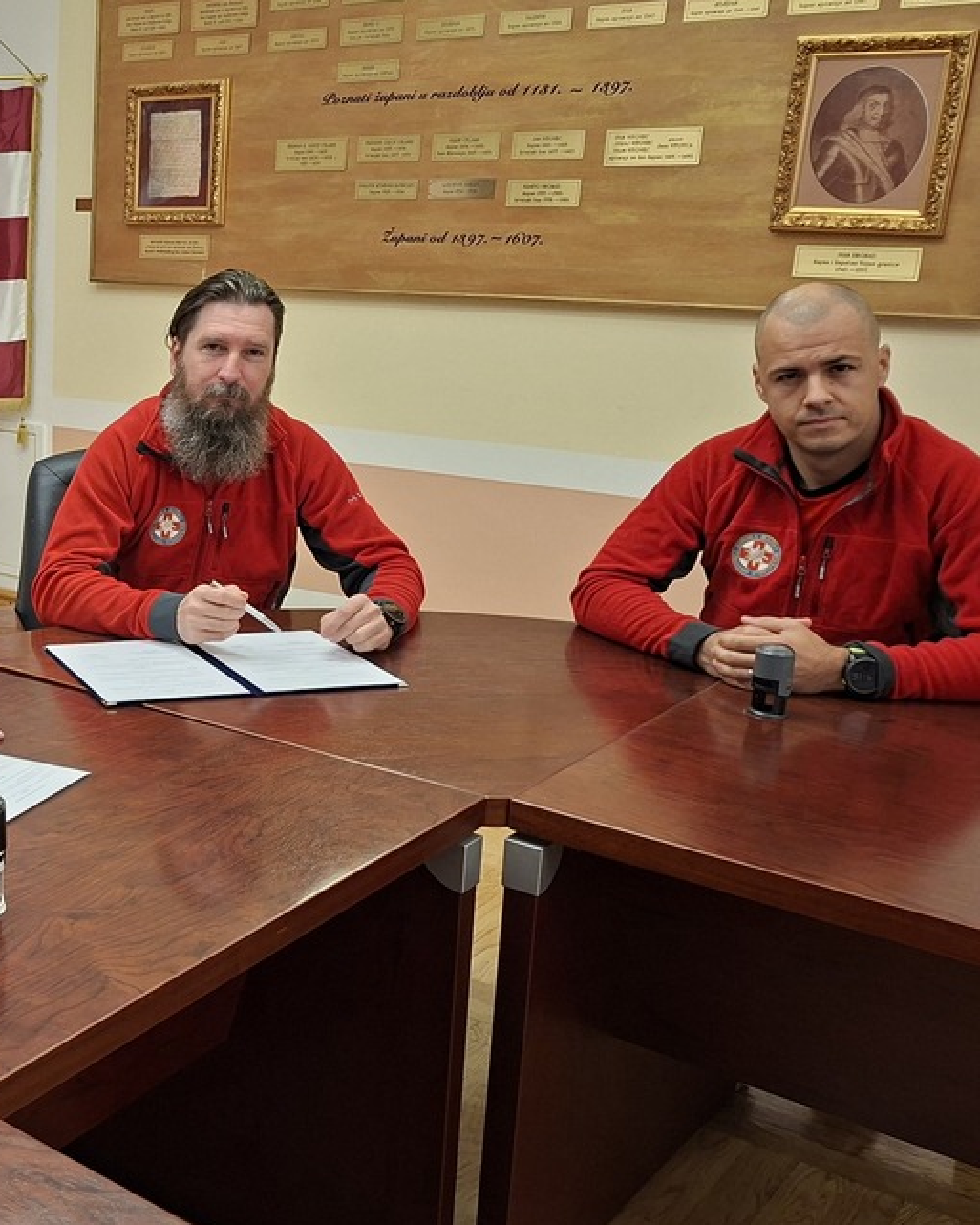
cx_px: -75
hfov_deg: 31.9
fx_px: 1522
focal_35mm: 42
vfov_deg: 43.8
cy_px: 596
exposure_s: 1/100
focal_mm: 5.54
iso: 250
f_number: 1.8
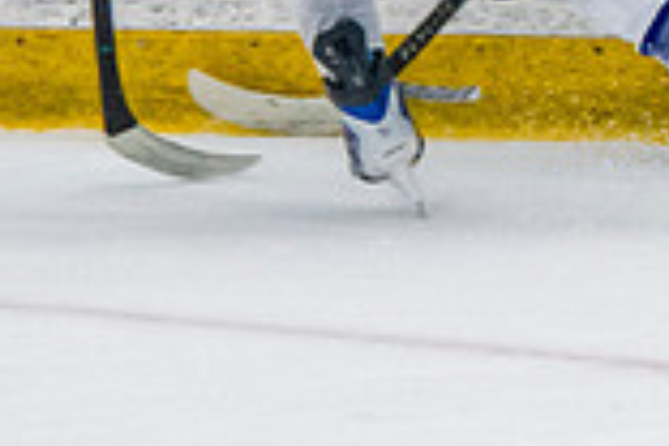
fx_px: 17504
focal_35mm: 942
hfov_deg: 2.2
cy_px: -550
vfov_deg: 1.5
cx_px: 706
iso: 2000
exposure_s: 1/640
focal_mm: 135
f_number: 3.2
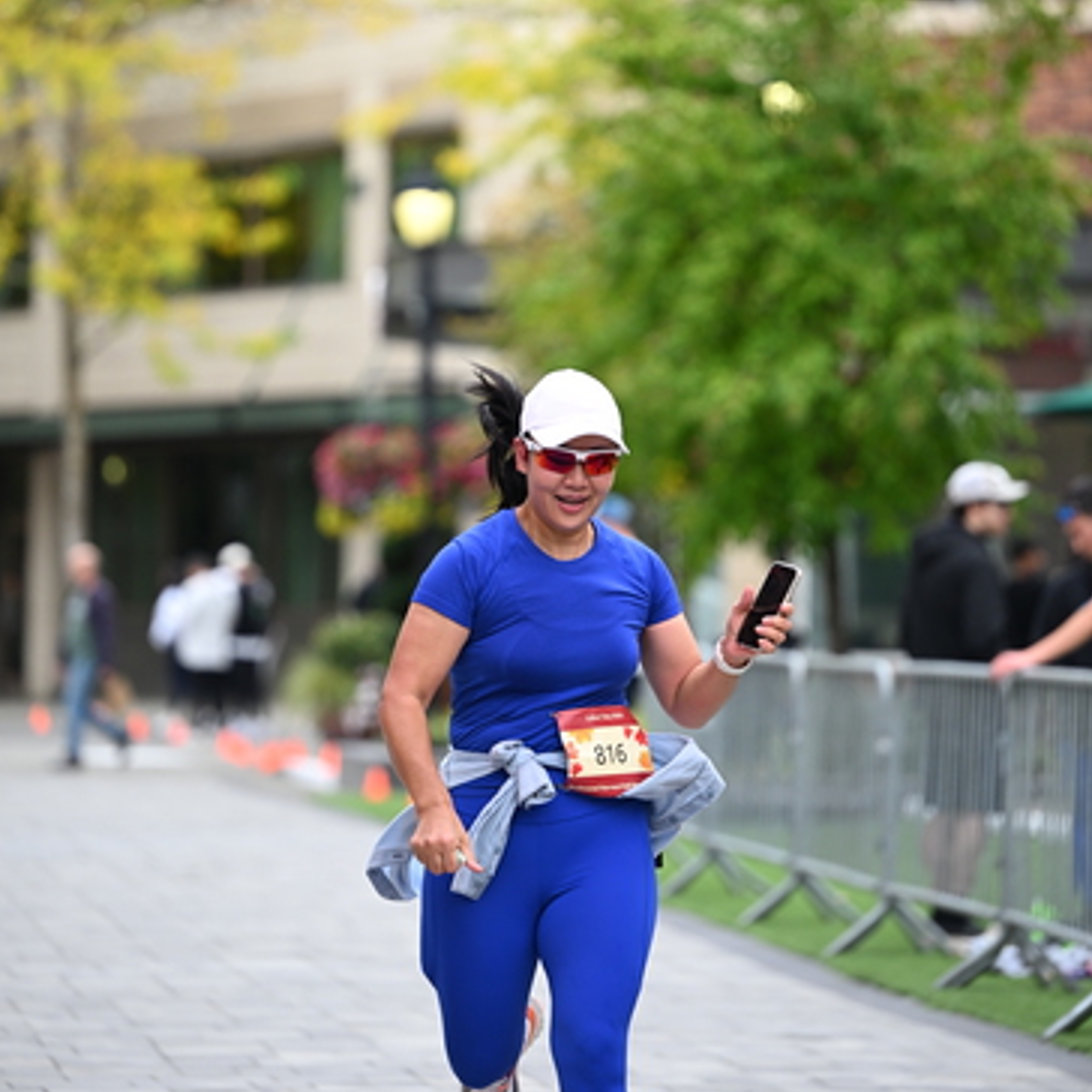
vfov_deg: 9.4
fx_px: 6638
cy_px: 393
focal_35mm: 186
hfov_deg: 9.4
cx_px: 544
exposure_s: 1/2000
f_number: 2.8
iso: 640
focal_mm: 145
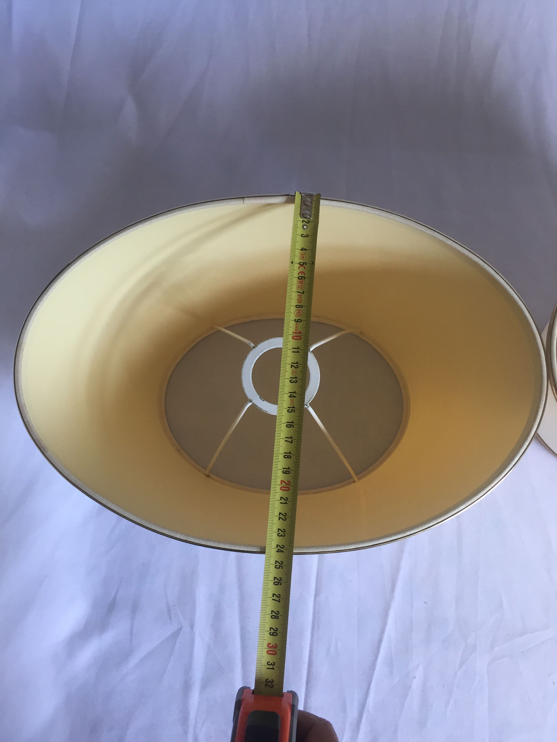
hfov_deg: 48.2
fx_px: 622
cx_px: 278
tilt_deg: -79.1
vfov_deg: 61.7
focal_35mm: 29
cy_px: 371
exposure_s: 1/33
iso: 80
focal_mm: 4.15
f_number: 2.2
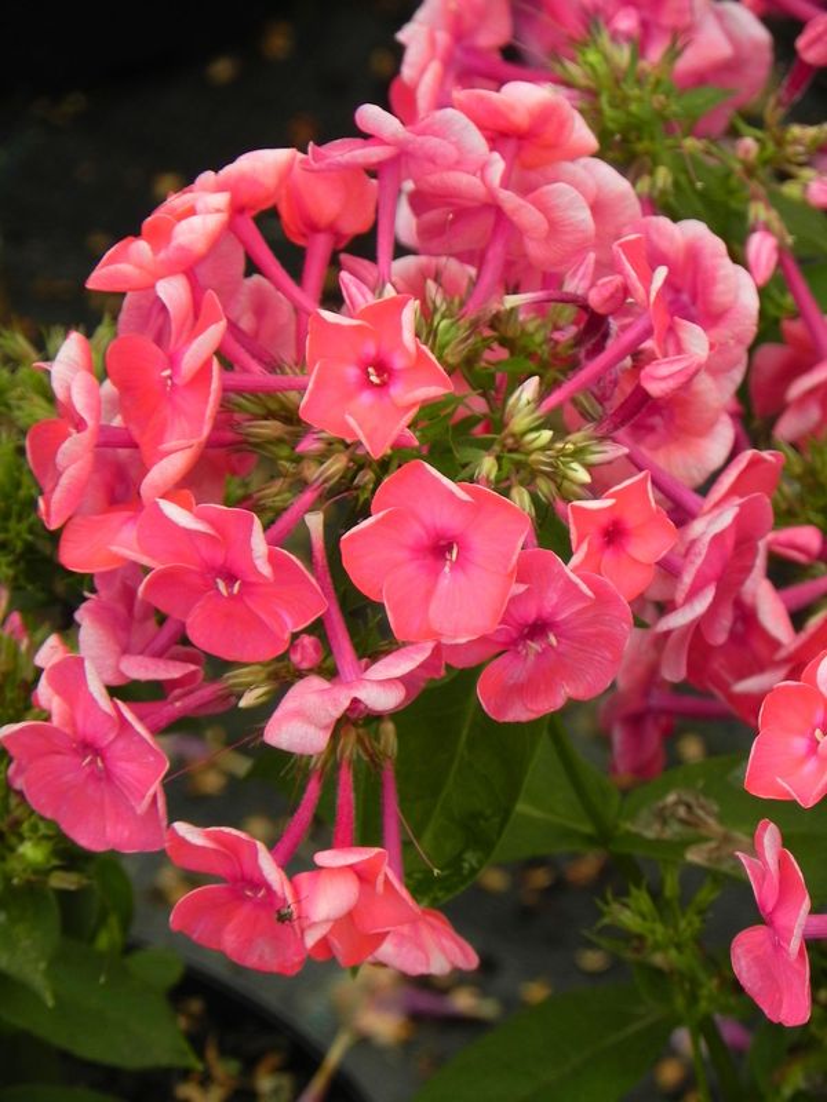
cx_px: 414
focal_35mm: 291
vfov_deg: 6.8
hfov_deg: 5.1
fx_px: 9270
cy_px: 551
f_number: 5
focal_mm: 51.8
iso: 160
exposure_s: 1/320
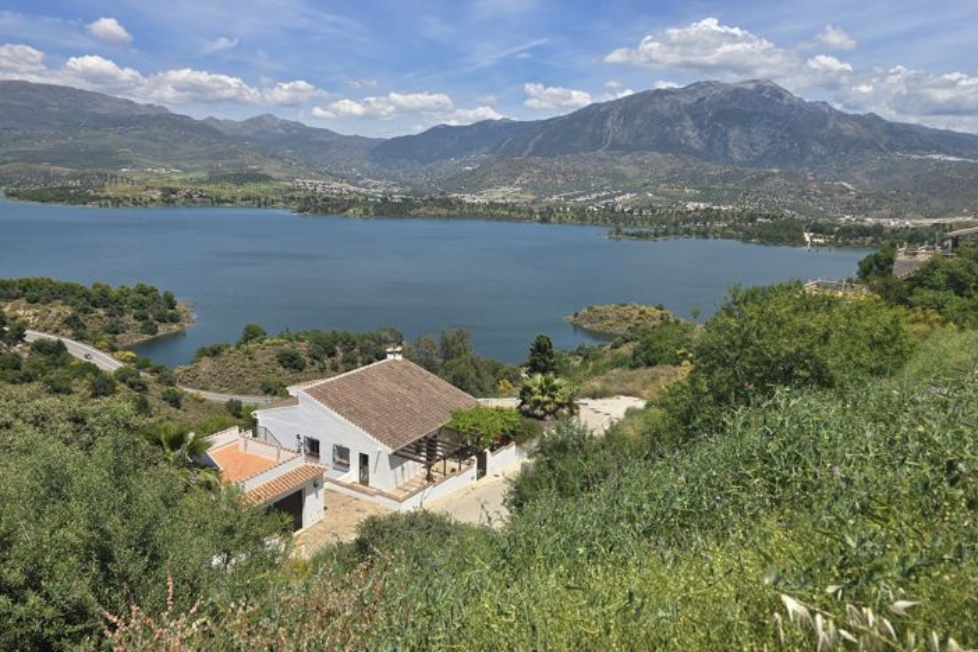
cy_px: 320
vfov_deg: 53.1
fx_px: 652
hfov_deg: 73.7
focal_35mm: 24
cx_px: 490
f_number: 1.7
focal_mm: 6.3
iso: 12
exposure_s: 1/1148
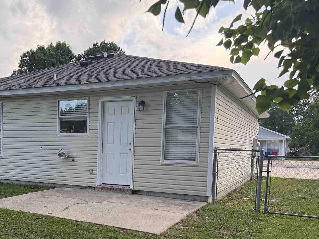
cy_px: 167
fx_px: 350
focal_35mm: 38
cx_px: 78
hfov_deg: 47.1
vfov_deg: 37.2
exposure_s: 1/858
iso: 100
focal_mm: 6.76
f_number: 1.78
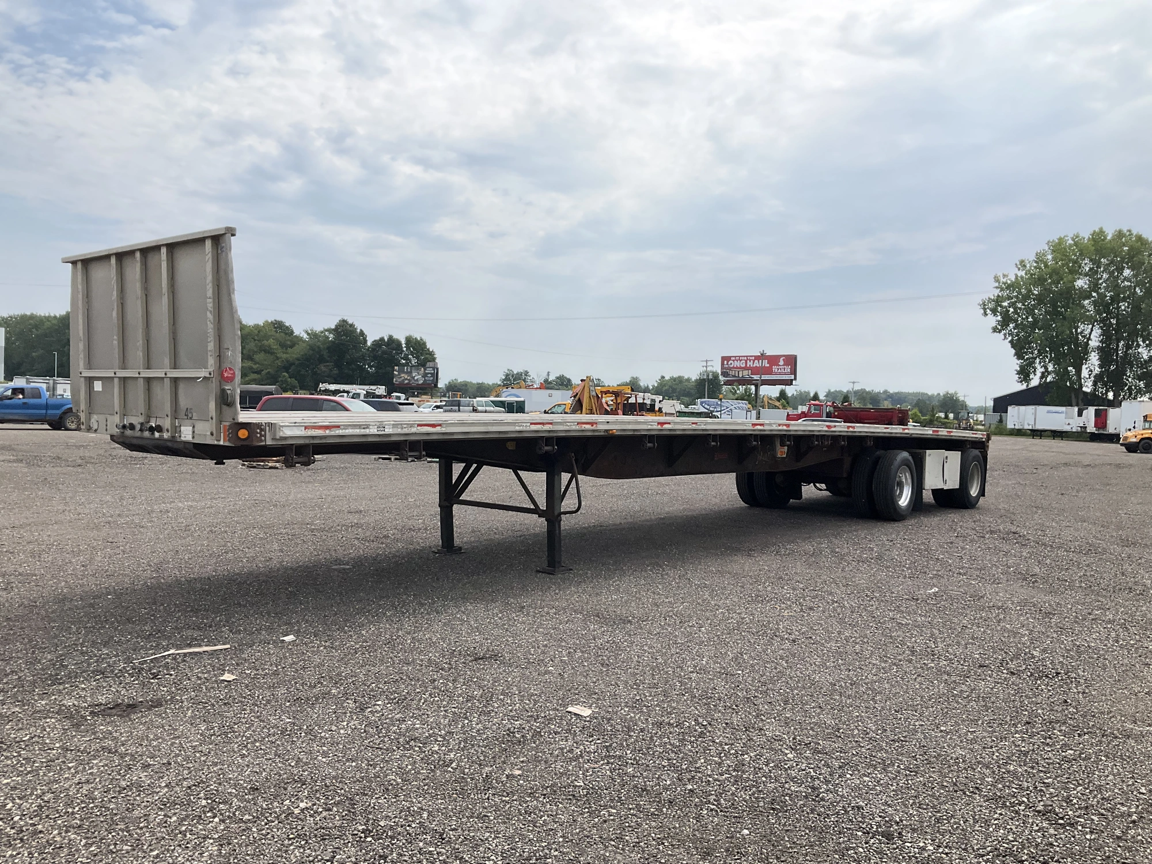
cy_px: 432
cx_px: 576
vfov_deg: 48.2
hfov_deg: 61.7
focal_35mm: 29
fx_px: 965
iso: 25
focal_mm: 3
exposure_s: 1/3322
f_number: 1.8
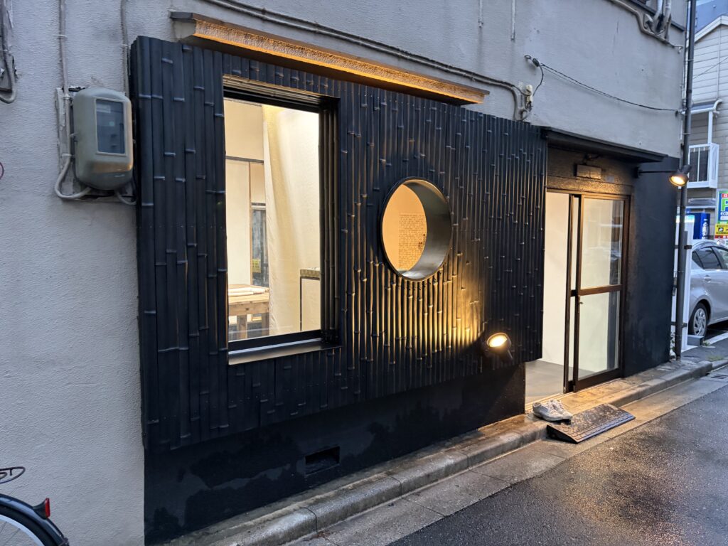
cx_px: 364
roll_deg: -0.2
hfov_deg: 67.3
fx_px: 547
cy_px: 273
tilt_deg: -3.3
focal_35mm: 26
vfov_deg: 53.1
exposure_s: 1/50
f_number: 1.6
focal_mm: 5.96
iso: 500
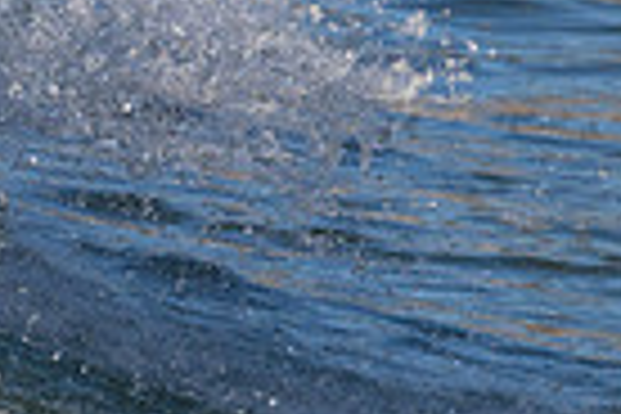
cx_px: -580
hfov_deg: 0.8
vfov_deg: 0.6
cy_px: -25
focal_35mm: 2487
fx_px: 42897
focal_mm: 590
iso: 1250
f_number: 11
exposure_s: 1/2000
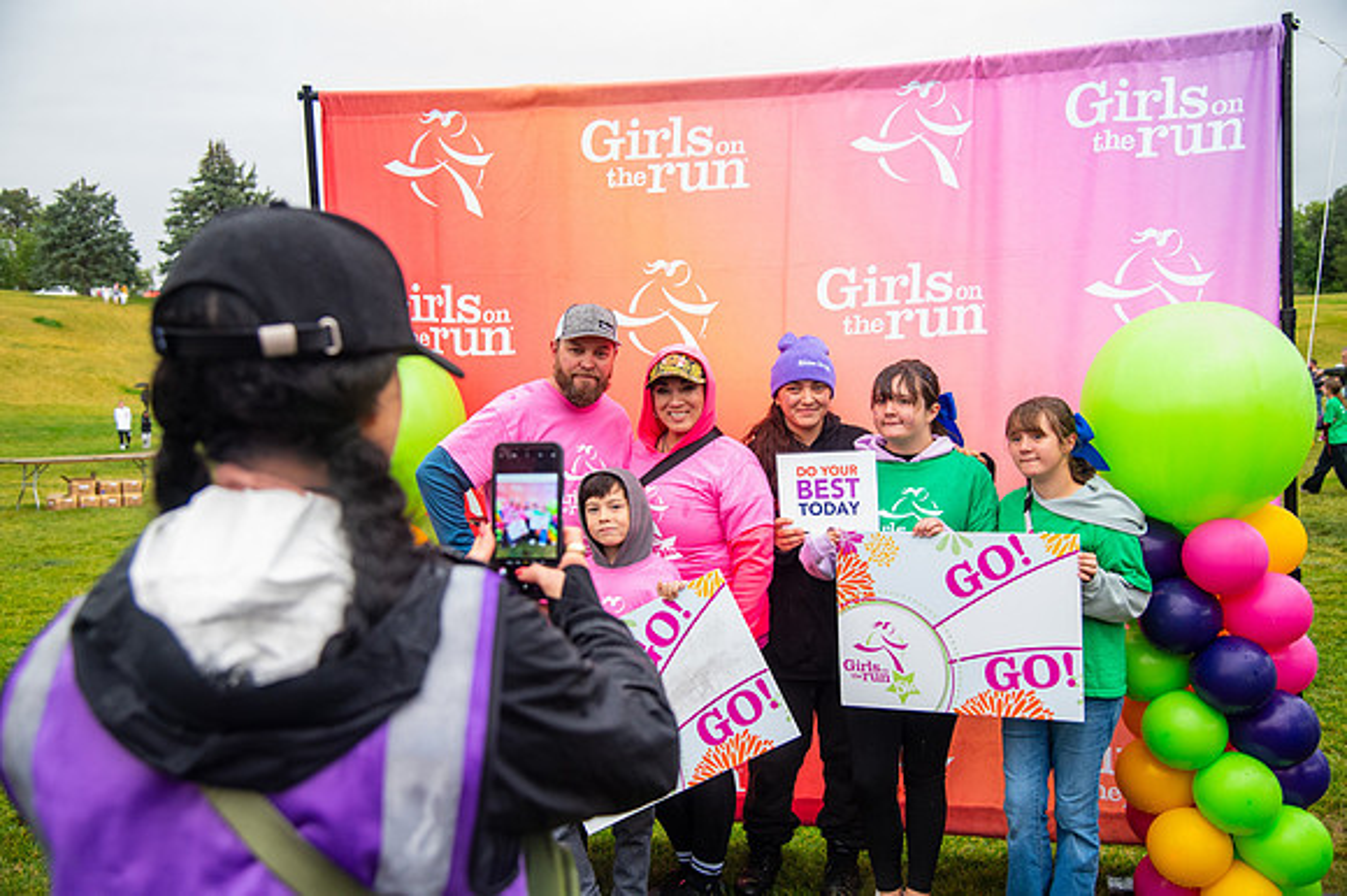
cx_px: 674
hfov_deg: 50.7
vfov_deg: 35.0
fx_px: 1421
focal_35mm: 38
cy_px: 448
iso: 2000
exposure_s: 1/200
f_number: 4
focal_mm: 38
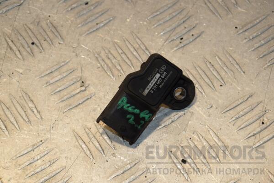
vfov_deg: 10.2
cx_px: 137
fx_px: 1027
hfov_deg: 15.2
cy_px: 92
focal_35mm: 135
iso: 800
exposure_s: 1/200
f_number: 8
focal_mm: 90
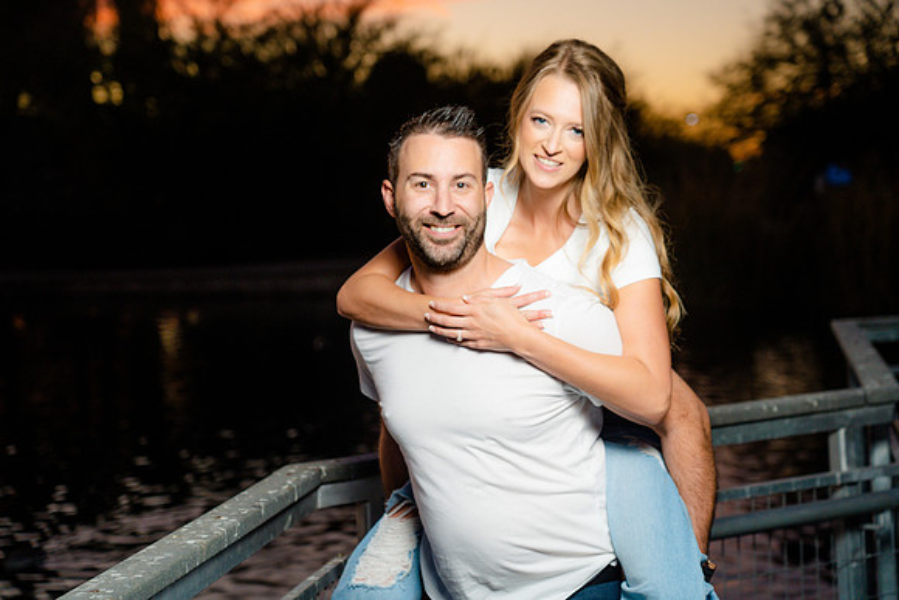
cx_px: 450
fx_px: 1823
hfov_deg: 27.7
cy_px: 300
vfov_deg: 18.7
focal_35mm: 73
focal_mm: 73
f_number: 4
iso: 640
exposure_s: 1/200
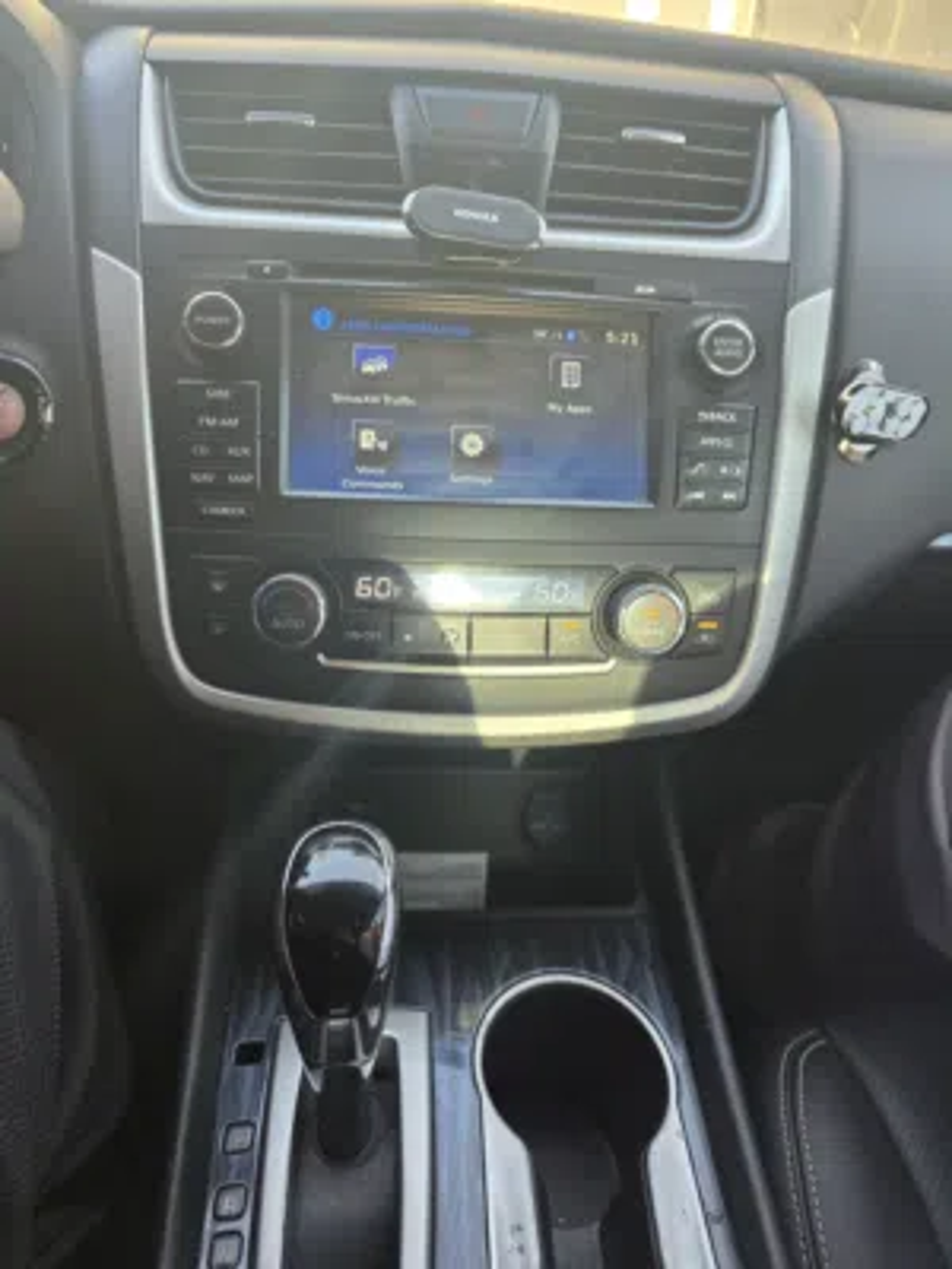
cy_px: 634
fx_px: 843
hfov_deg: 58.9
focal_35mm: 23
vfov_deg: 73.9
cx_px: 476
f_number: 1.7
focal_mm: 6.3
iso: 160
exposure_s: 1/180
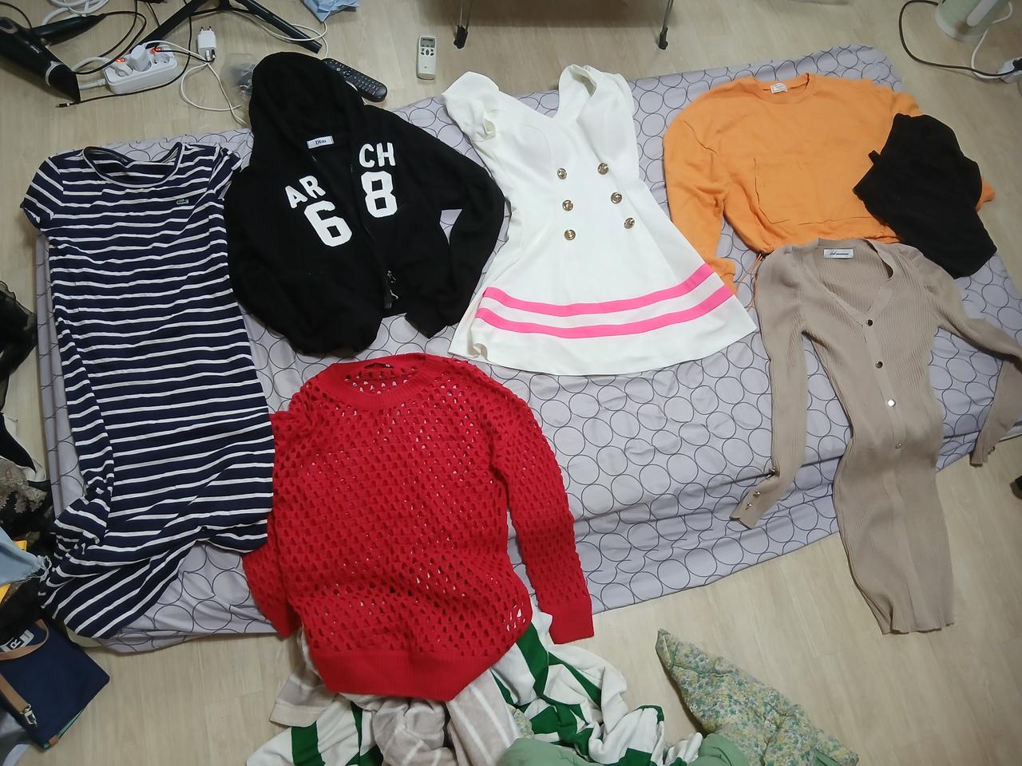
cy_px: 383
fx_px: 768
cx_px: 511
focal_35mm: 26
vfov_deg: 53.1
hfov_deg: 67.3
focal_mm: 3.98
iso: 250
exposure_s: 1/60
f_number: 1.8
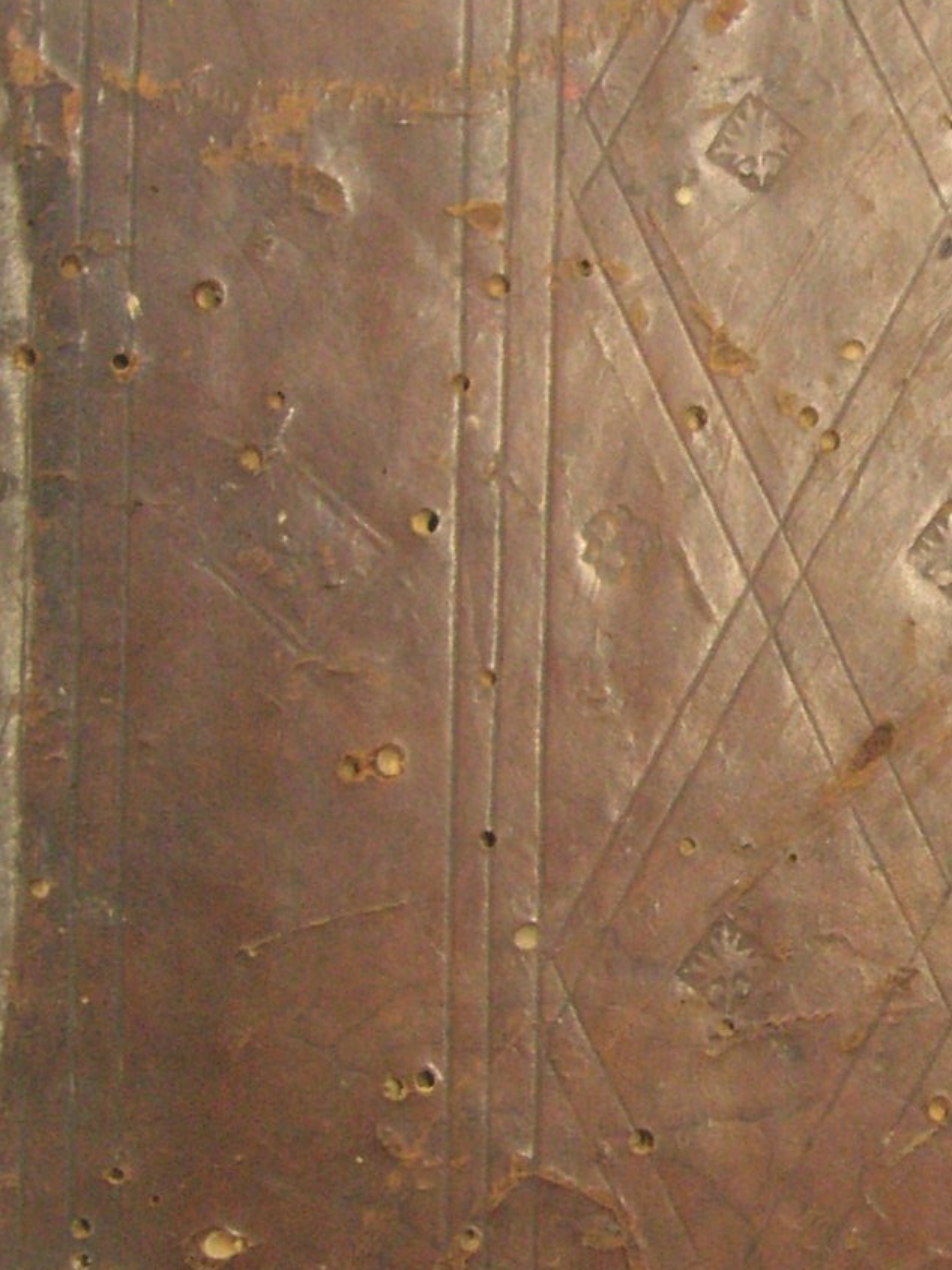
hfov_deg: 12.9
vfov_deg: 17.6
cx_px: 1105
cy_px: 608
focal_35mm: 112
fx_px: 4109
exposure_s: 1/45
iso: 100
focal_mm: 6.1
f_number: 2.8
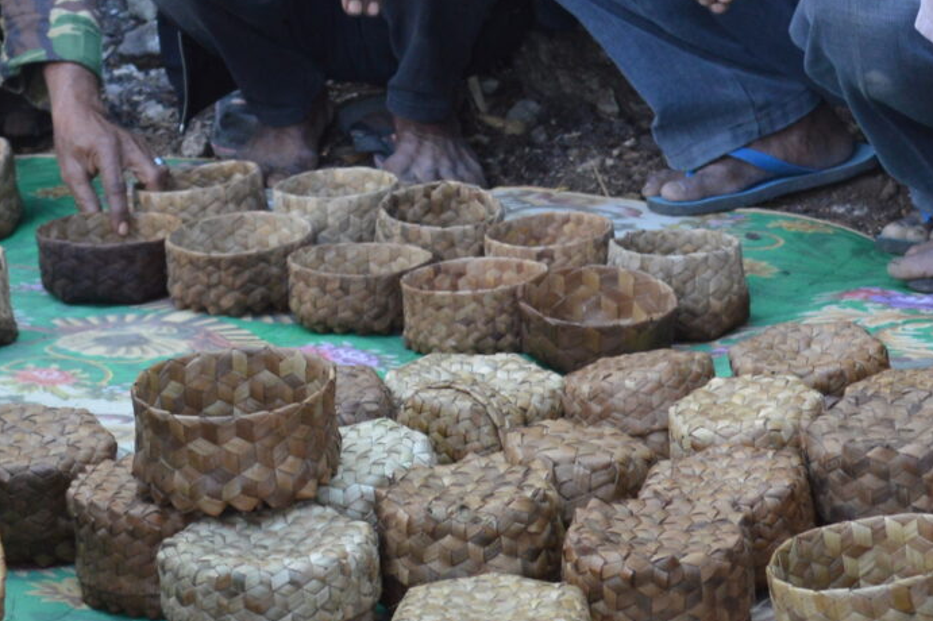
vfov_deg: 13.3
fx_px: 2590
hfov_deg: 20.4
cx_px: 355
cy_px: -122
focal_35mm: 100
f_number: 4
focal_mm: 18
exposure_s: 1/60
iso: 400
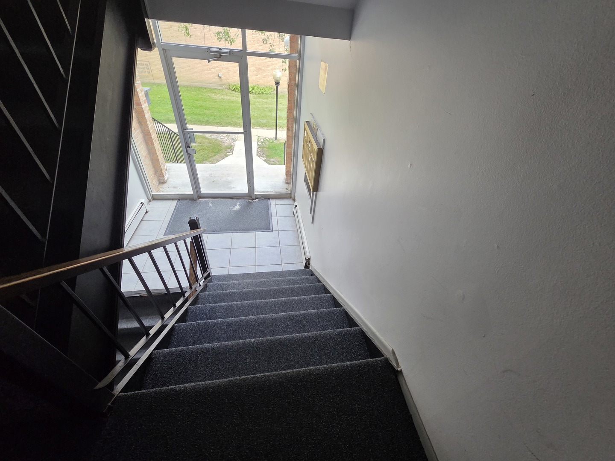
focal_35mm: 13
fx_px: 231
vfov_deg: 89.9
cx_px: 308
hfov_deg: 106.2
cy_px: 230
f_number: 2.2
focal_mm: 2.2
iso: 160
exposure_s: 1/60
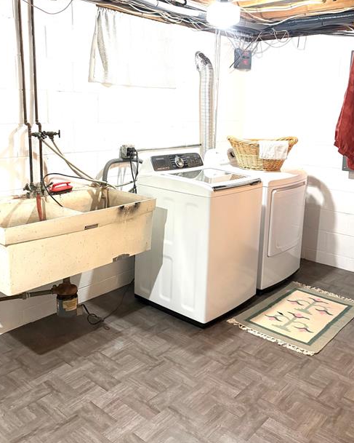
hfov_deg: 45.8
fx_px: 419
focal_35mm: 32
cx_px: 169
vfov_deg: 55.3
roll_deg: -1.4
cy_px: 182
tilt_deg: -9.5
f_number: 1.6
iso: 320
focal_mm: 5.96
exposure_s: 1/60
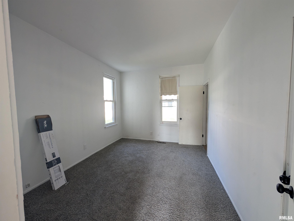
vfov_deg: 94.6
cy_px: 110
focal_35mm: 12
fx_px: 102
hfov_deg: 110.5
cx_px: 147
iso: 122
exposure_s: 1/90
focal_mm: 2.02
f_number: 1.7
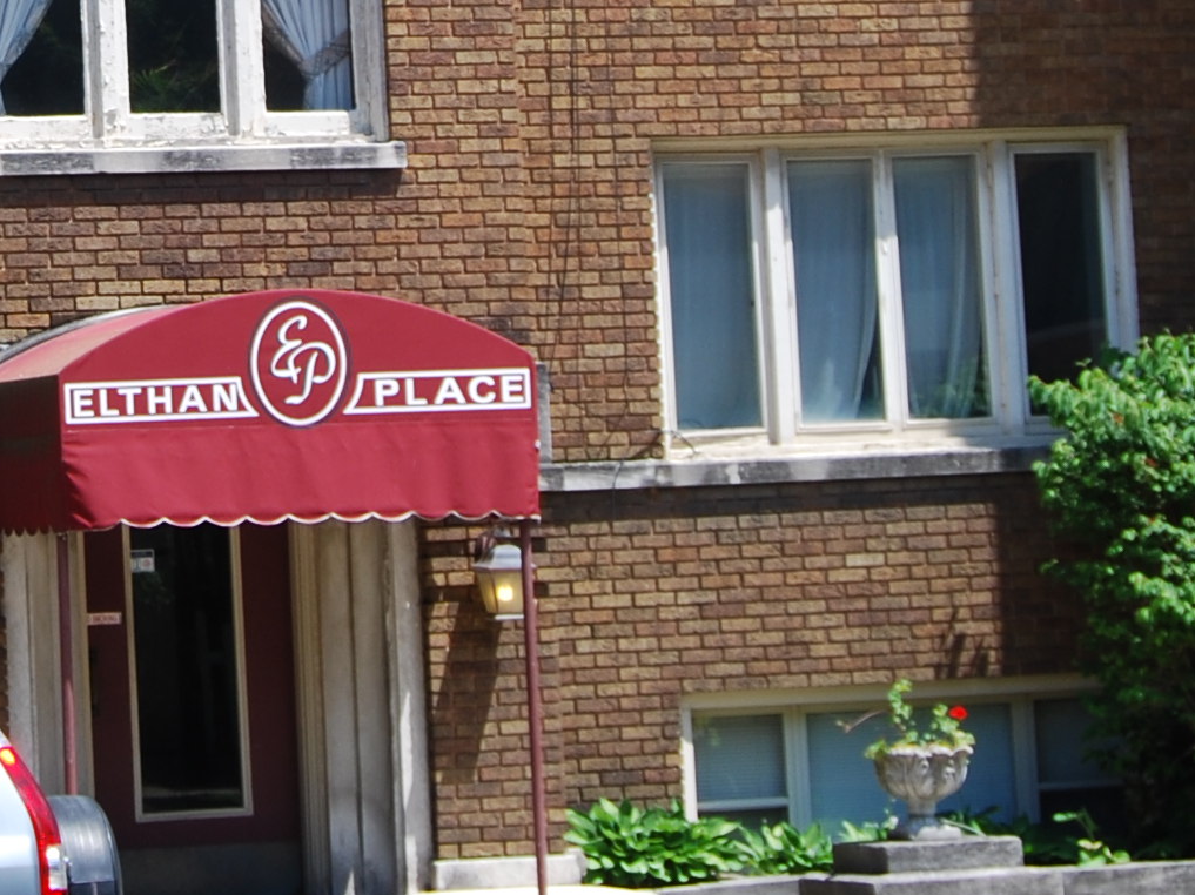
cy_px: -348
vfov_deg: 8.8
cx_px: -95
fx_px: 5694
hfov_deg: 11.8
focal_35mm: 165
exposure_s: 1/200
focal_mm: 30
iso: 100
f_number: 7.1
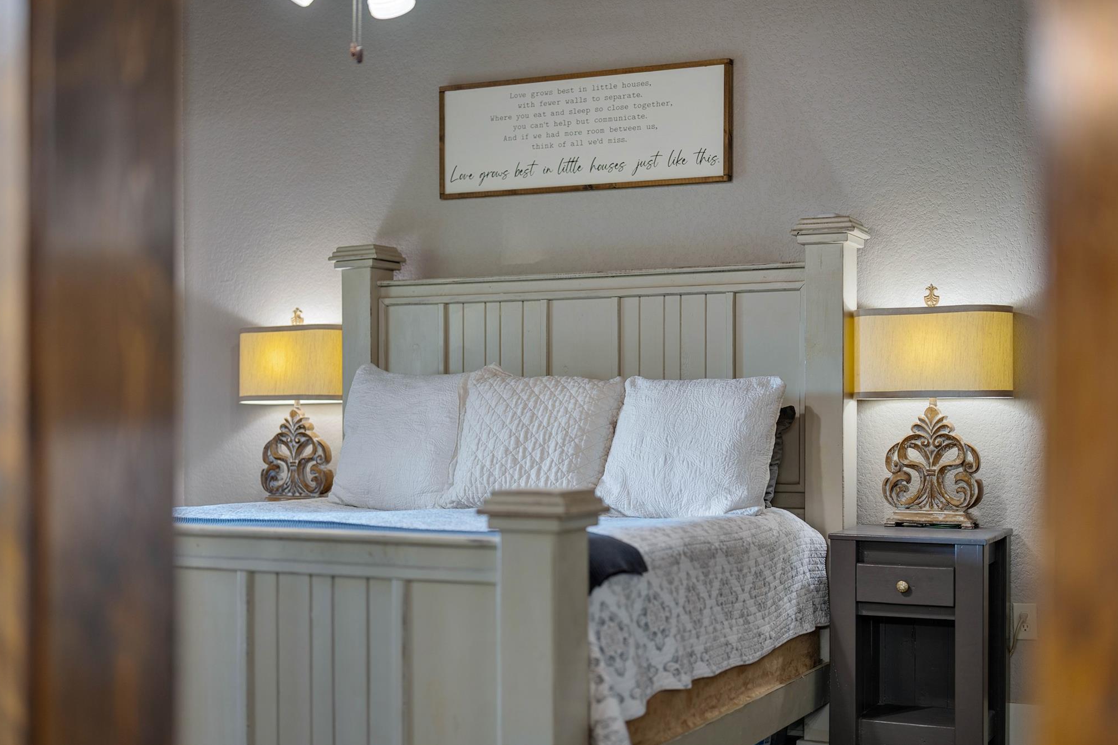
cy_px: 367
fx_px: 1583
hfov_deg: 38.9
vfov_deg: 26.5
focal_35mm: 51
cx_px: 564
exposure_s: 1/25
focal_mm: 50
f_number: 1.2
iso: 200
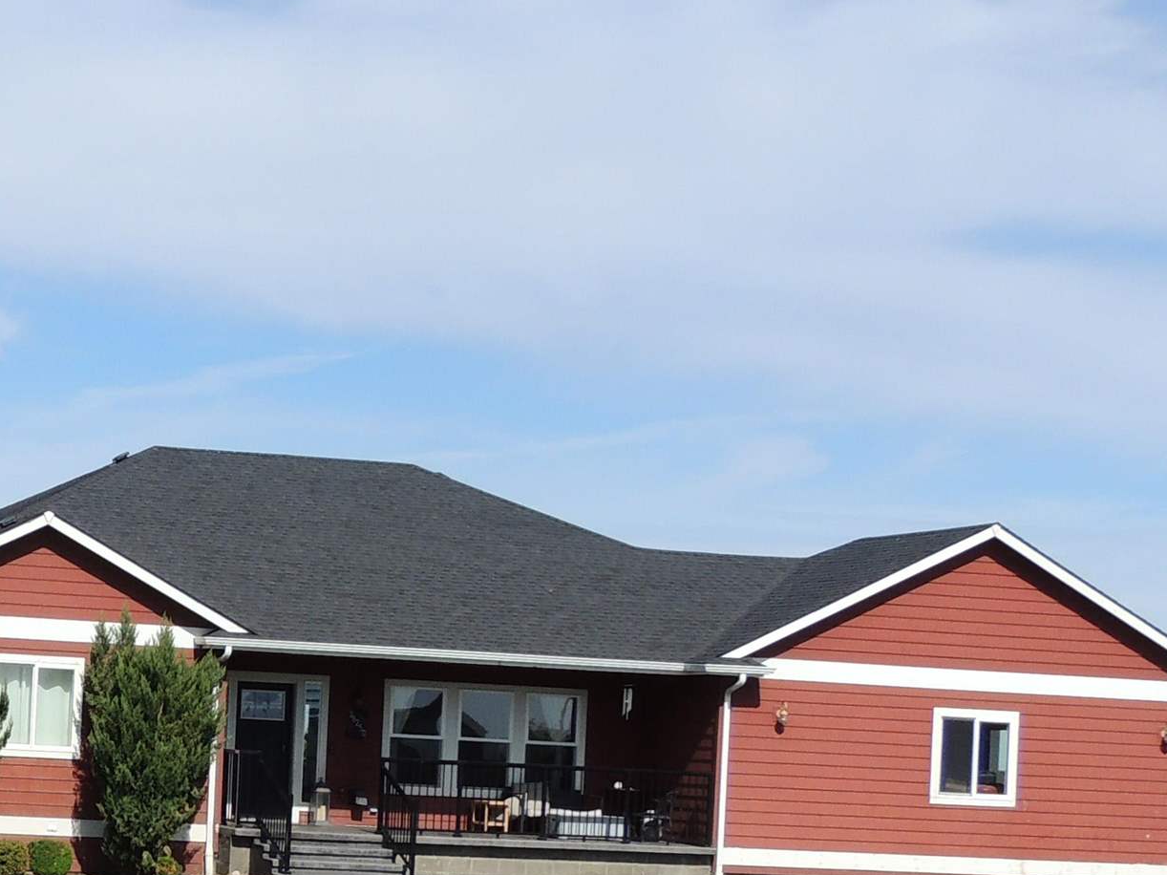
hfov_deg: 21.2
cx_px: -109
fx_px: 2966
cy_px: 734
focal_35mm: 88
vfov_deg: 16.6
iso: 100
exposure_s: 1/1600
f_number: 3.3
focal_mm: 6.2
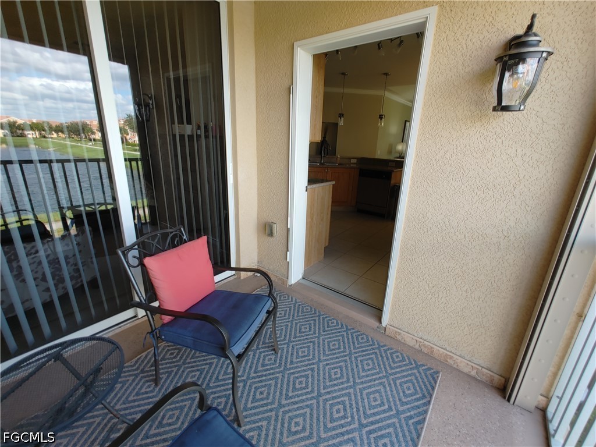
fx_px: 258
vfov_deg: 81.7
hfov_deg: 98.2
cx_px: 298
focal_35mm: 15
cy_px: 224
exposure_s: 1/40
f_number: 1.9
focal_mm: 1.78
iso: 50
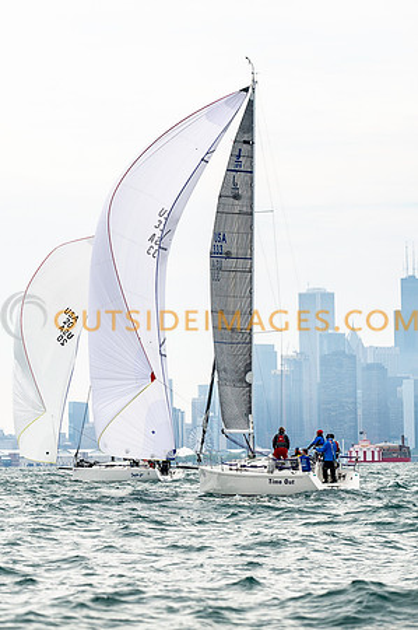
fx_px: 3902
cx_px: 92
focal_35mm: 224
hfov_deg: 6.1
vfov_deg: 9.2
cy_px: 284
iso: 250
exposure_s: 1/3200
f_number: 4
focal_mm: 135
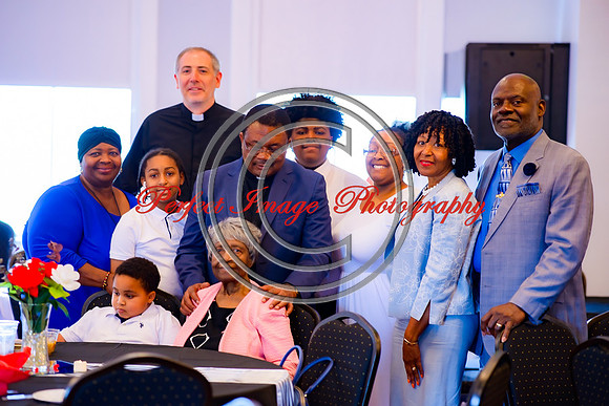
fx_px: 1777
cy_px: 203
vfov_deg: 13.0
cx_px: 304
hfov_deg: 19.5
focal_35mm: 105
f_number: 2.5
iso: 560
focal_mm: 105
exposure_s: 1/80
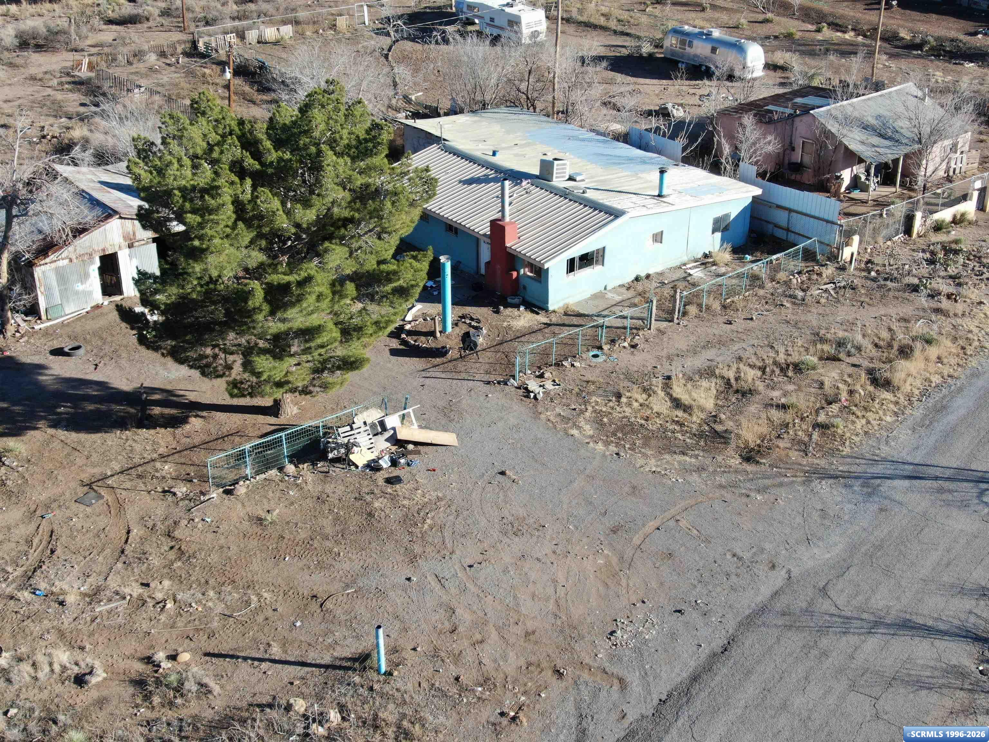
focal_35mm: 44
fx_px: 1257
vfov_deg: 32.9
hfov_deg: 42.9
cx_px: 494
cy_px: 371
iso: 100
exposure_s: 1/320
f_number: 3.6
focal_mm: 7.71
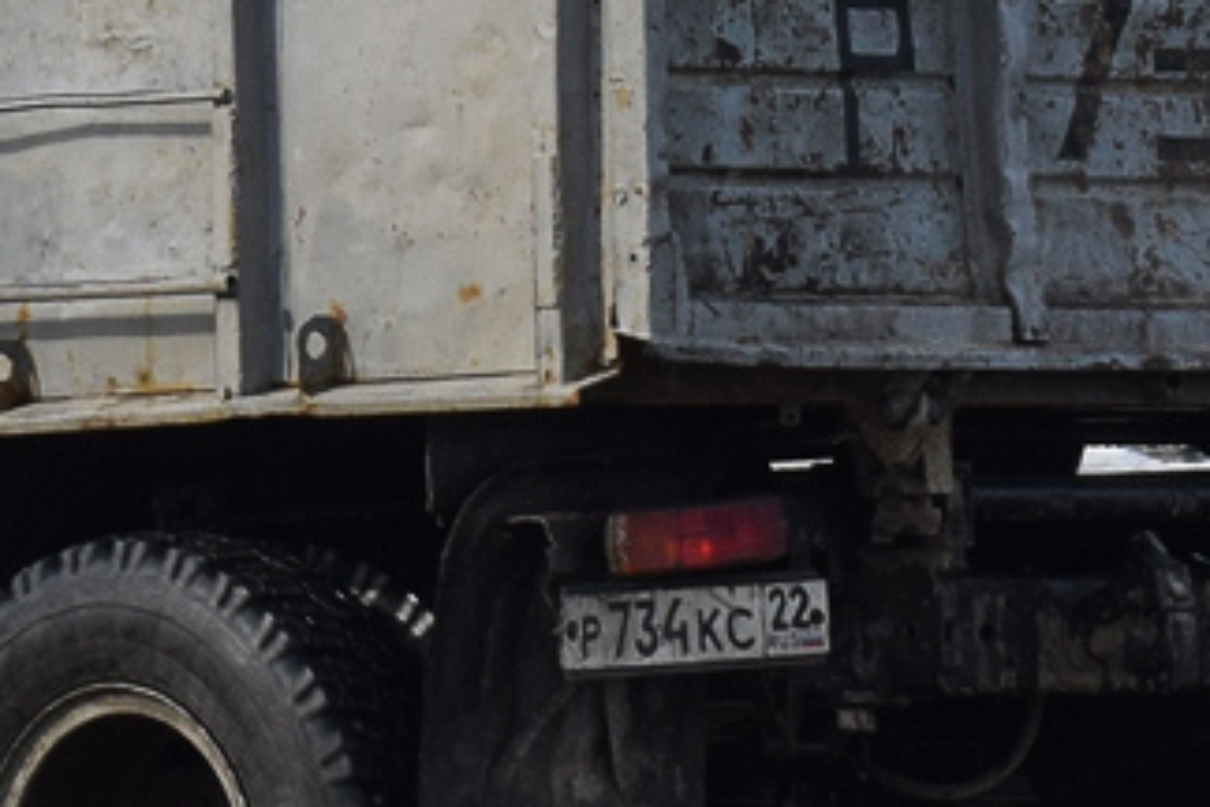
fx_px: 9713
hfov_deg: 7.1
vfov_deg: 4.7
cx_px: 78
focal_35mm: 289
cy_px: -49
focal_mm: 52
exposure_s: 1/320
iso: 200
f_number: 9
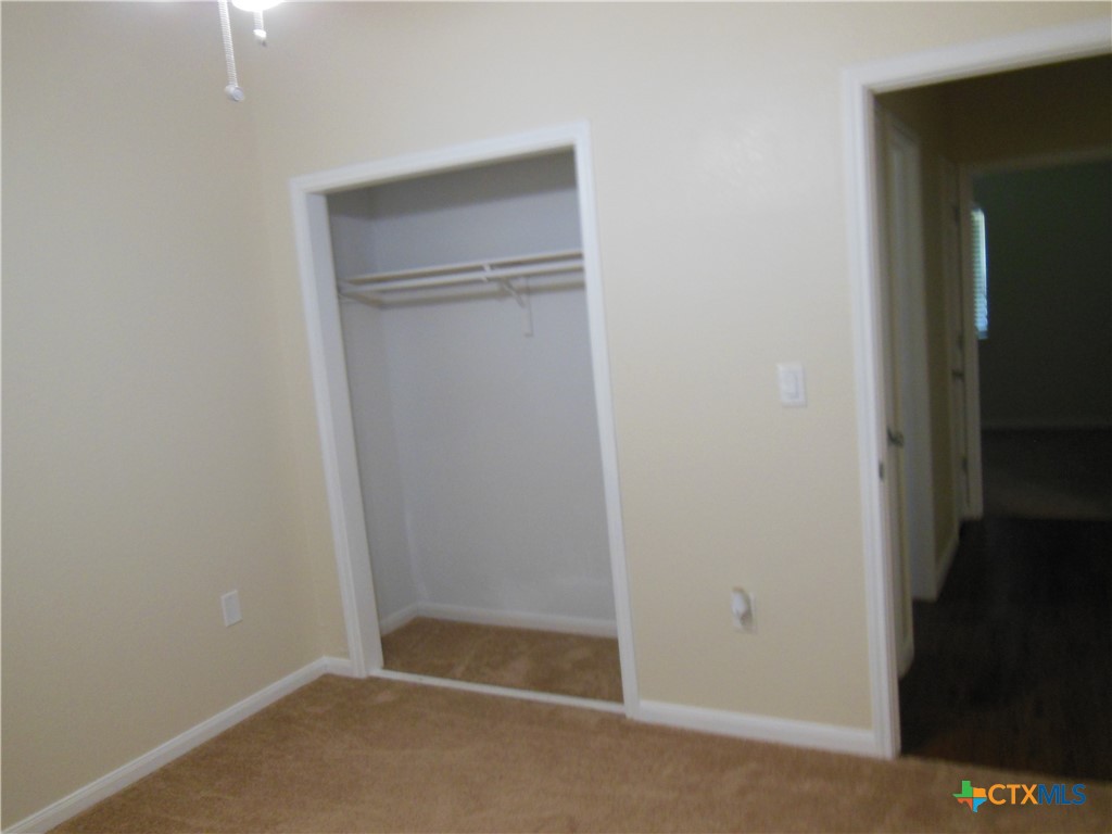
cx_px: 556
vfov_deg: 48.2
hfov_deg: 61.7
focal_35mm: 29
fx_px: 932
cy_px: 417
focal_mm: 5.2
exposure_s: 1/25
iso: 400
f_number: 3.7
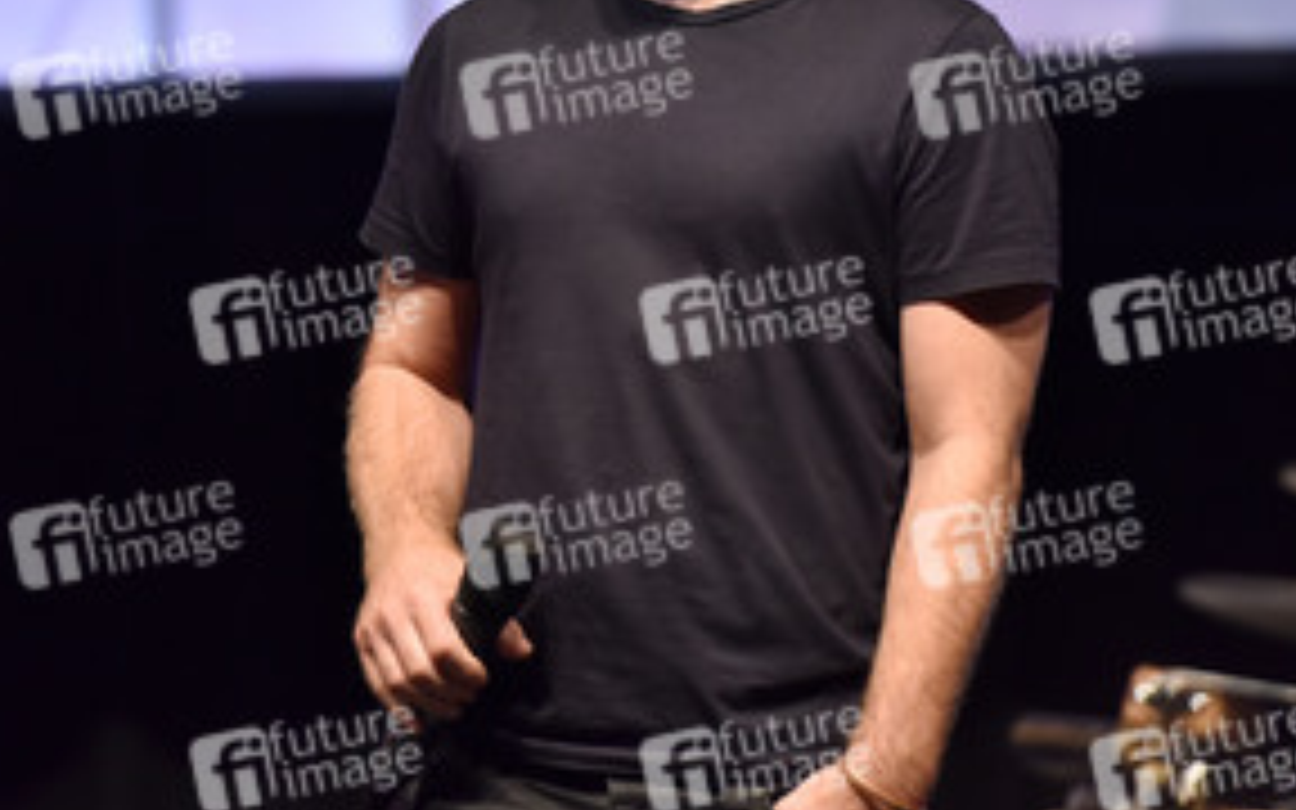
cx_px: 637
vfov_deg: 4.1
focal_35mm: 319
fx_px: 11267
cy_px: 198
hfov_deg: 6.6
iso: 3200
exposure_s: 1/200
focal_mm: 200
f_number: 4
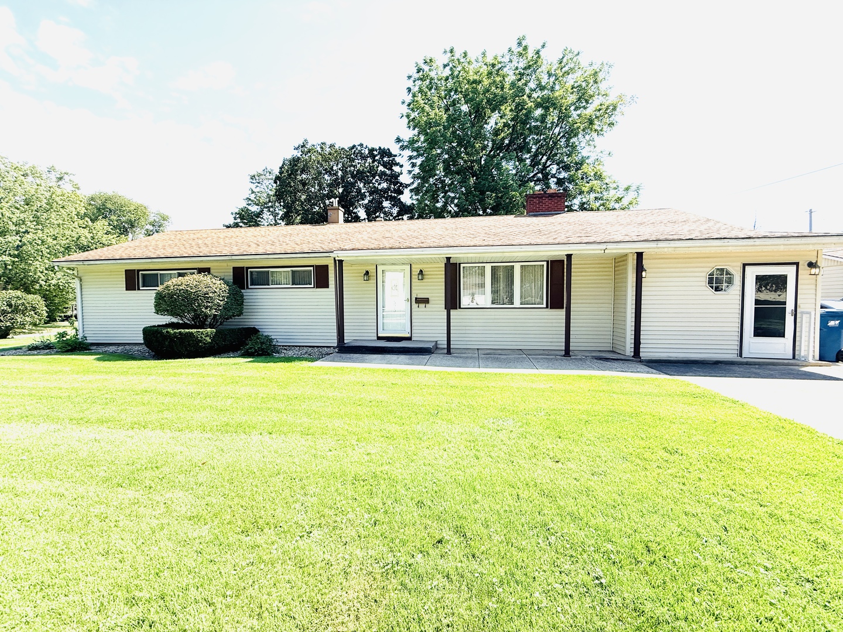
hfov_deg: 102.1
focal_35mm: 14
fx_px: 341
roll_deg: +0.2
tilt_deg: -1.7
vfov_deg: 85.7
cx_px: 422
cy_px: 316
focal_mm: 2.22
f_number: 2.2
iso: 64
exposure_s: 1/1033
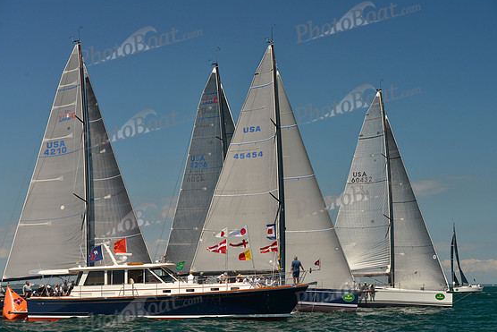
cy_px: 162
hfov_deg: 27.7
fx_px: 1008
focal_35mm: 73
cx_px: 249
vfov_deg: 18.7
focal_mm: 70
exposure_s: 1/1250
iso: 400
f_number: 7.1
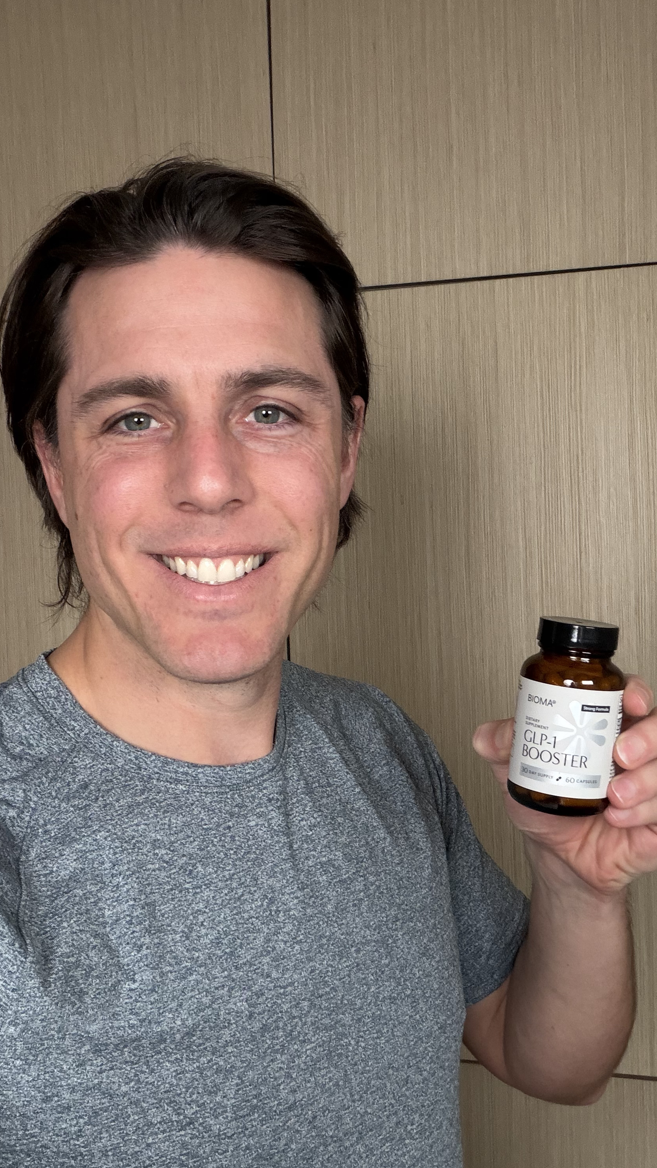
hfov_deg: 34.6
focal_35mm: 34
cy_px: 586
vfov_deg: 58.0
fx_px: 1053
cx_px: 295
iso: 200
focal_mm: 2.71
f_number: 1.9
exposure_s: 1/60
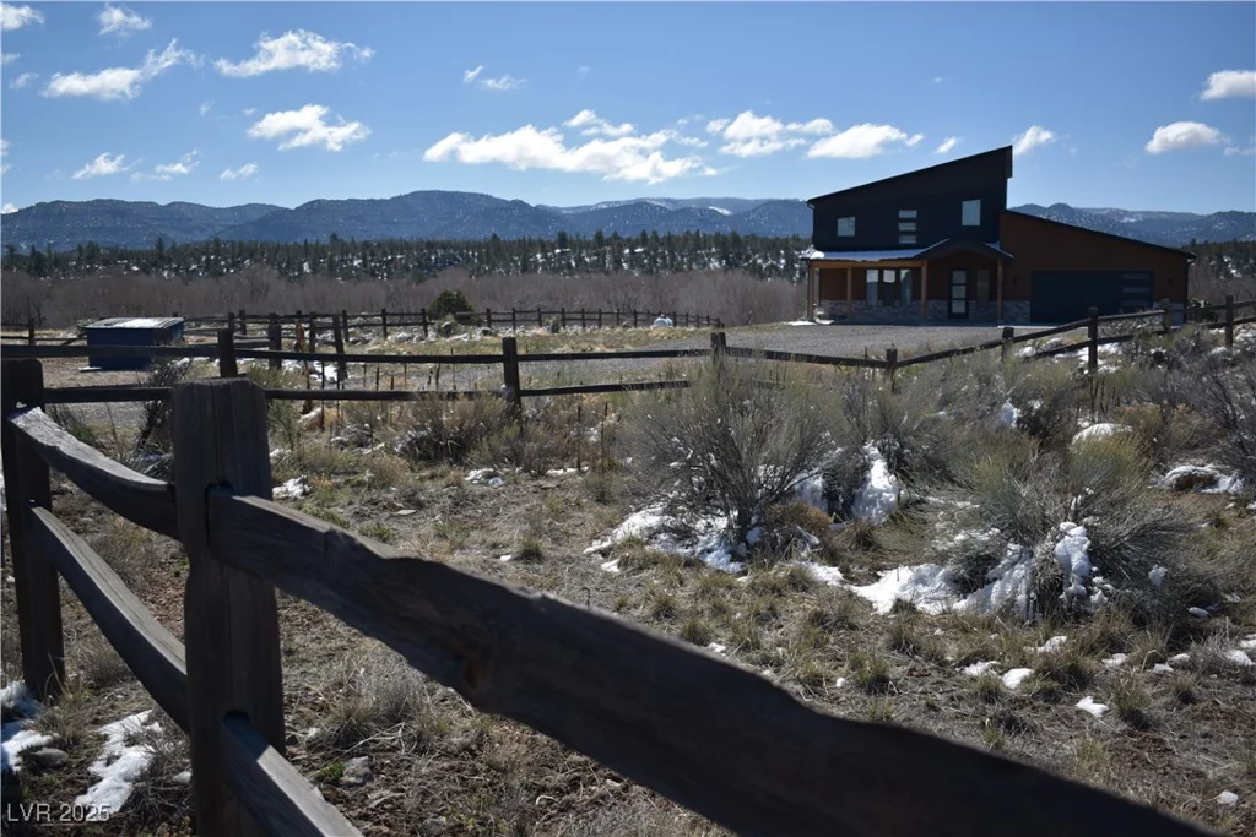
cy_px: 418
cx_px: 628
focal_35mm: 36
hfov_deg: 53.1
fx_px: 1256
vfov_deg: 36.9
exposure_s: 1/1250
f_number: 4
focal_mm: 24
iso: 100
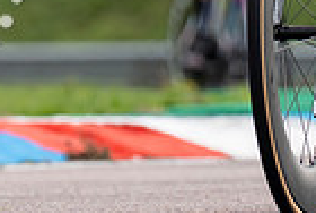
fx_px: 12060
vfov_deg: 1.0
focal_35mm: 1371
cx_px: 358
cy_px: -61
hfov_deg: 1.5
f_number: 3.5
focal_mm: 162
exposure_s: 1/800
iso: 125
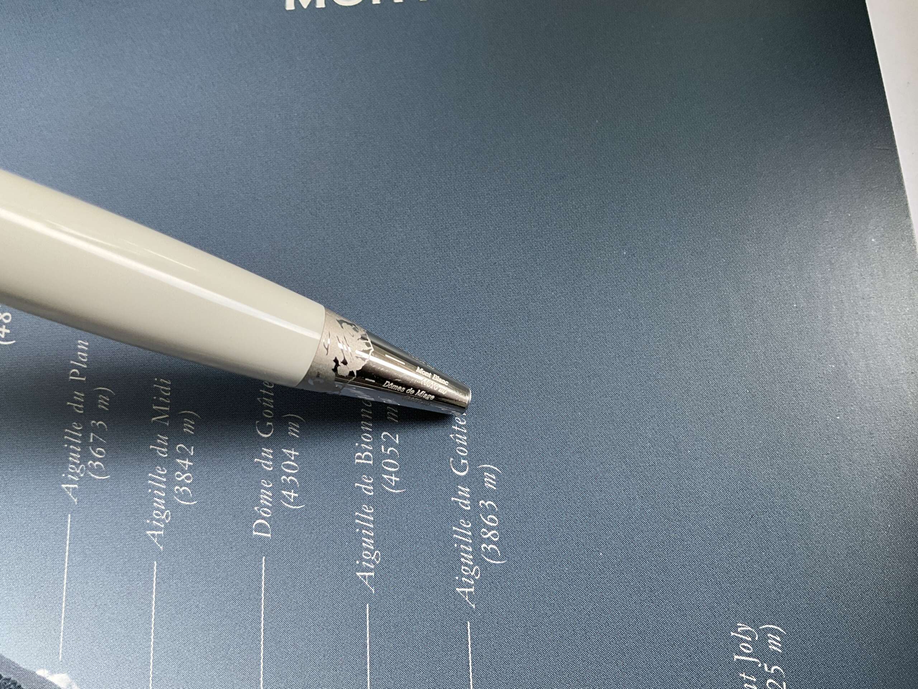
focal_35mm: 29
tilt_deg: -76.0
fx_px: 769
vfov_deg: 48.2
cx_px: 459
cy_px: 344
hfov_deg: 61.7
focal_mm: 3
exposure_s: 1/122
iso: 50
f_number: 1.8
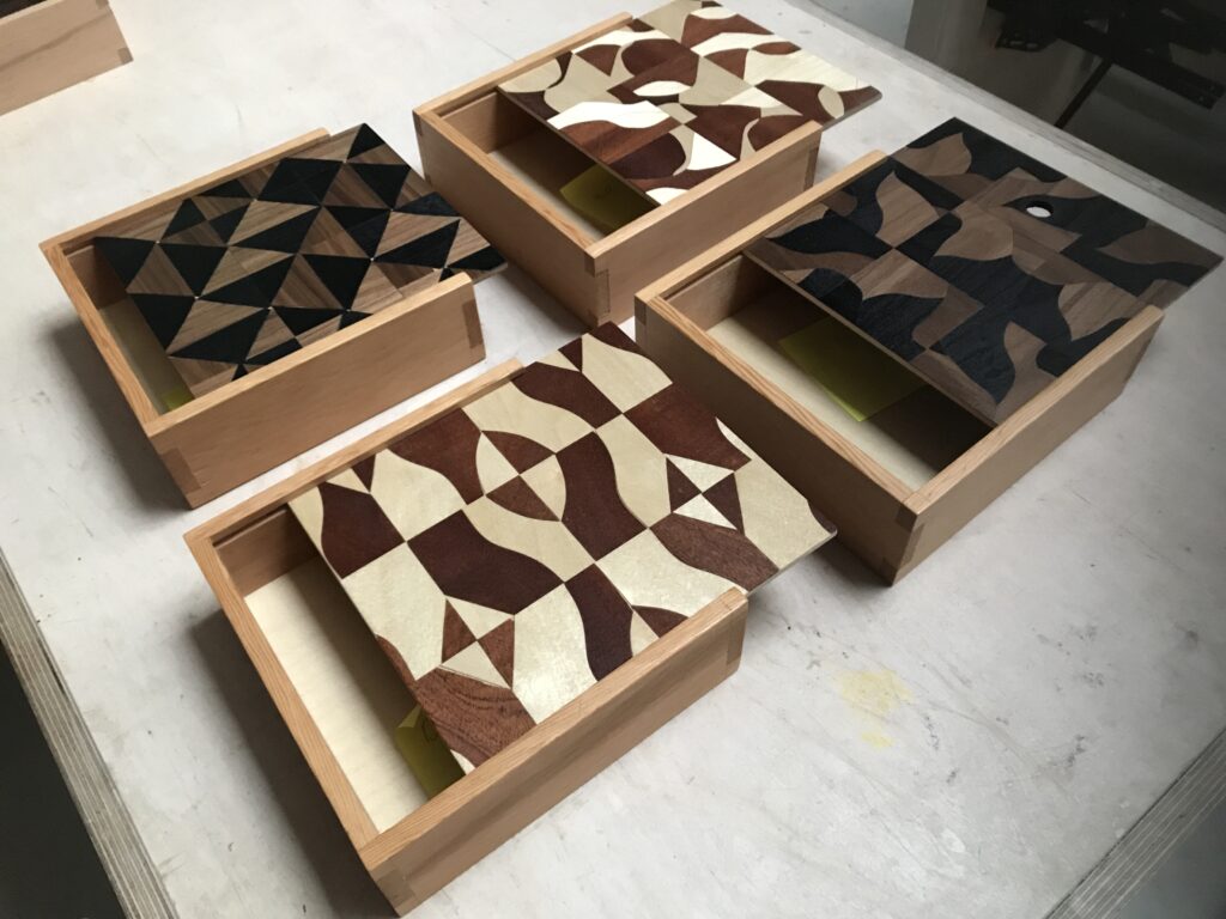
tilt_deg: -51.3
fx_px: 992
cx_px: 613
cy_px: 460
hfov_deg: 63.4
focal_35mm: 28
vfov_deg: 49.7
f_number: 1.8
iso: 100
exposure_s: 1/17
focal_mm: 3.99
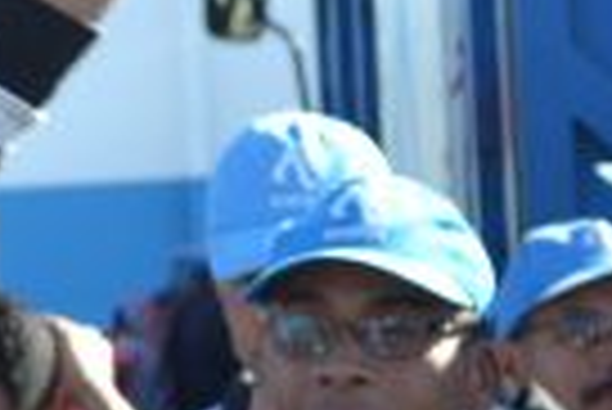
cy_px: 50
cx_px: -504
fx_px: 6592
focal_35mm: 387
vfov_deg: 3.6
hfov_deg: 5.2
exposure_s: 1/160
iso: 100
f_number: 6.3
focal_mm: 55
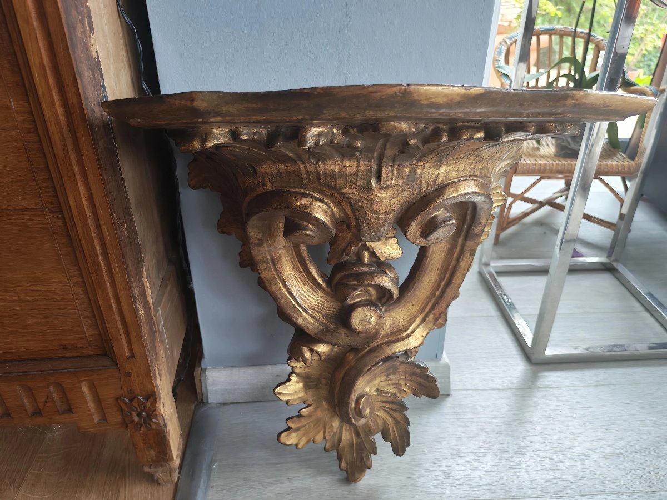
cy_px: 250
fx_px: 520
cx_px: 334
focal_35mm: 27
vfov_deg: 51.4
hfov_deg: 65.3
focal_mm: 6.12
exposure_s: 1/100
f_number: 1.9
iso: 320
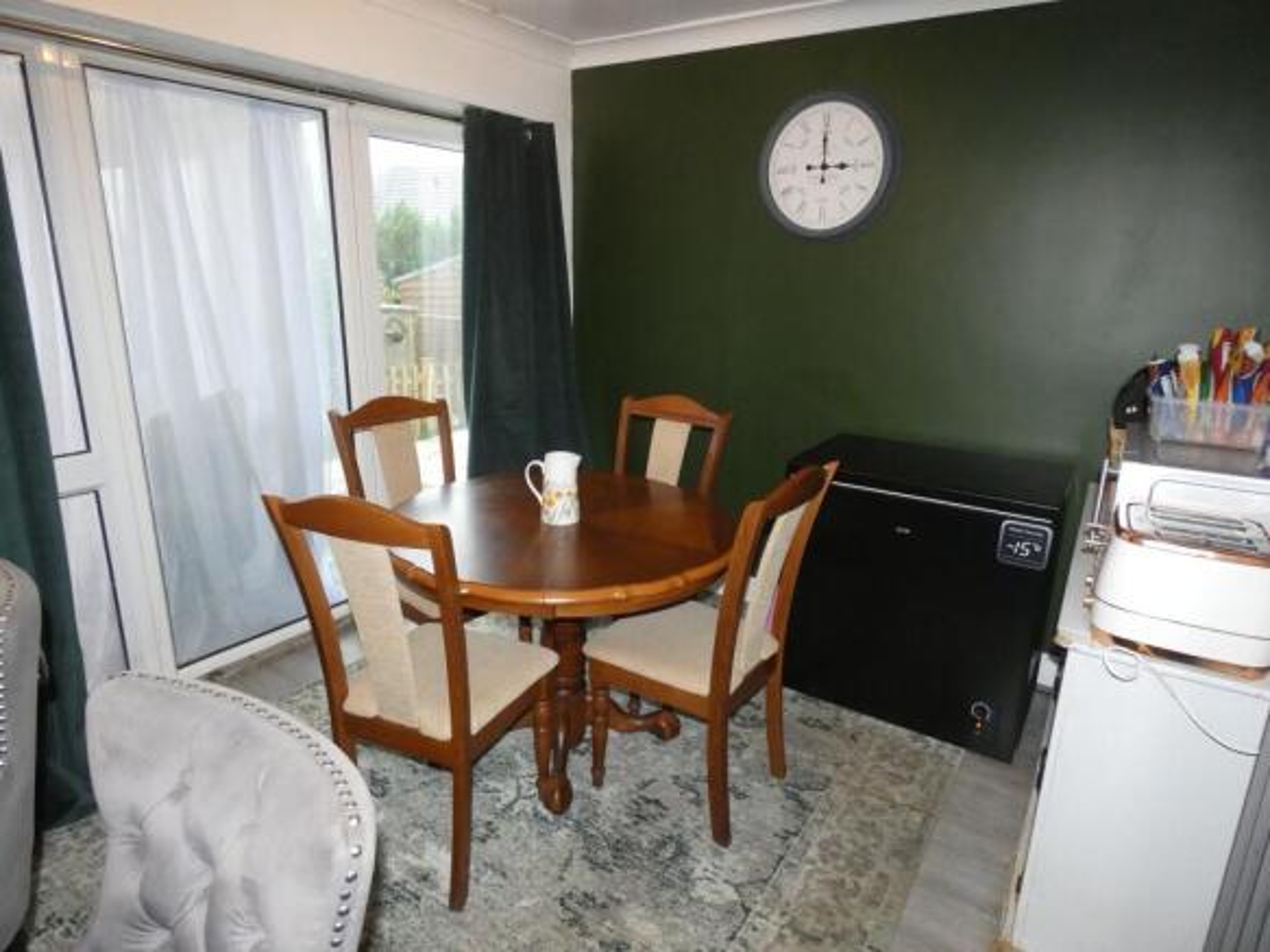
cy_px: 476
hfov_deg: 81.8
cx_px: 635
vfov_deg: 66.0
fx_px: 734
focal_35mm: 20
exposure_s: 1/60
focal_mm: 3.6
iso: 800
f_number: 2.8
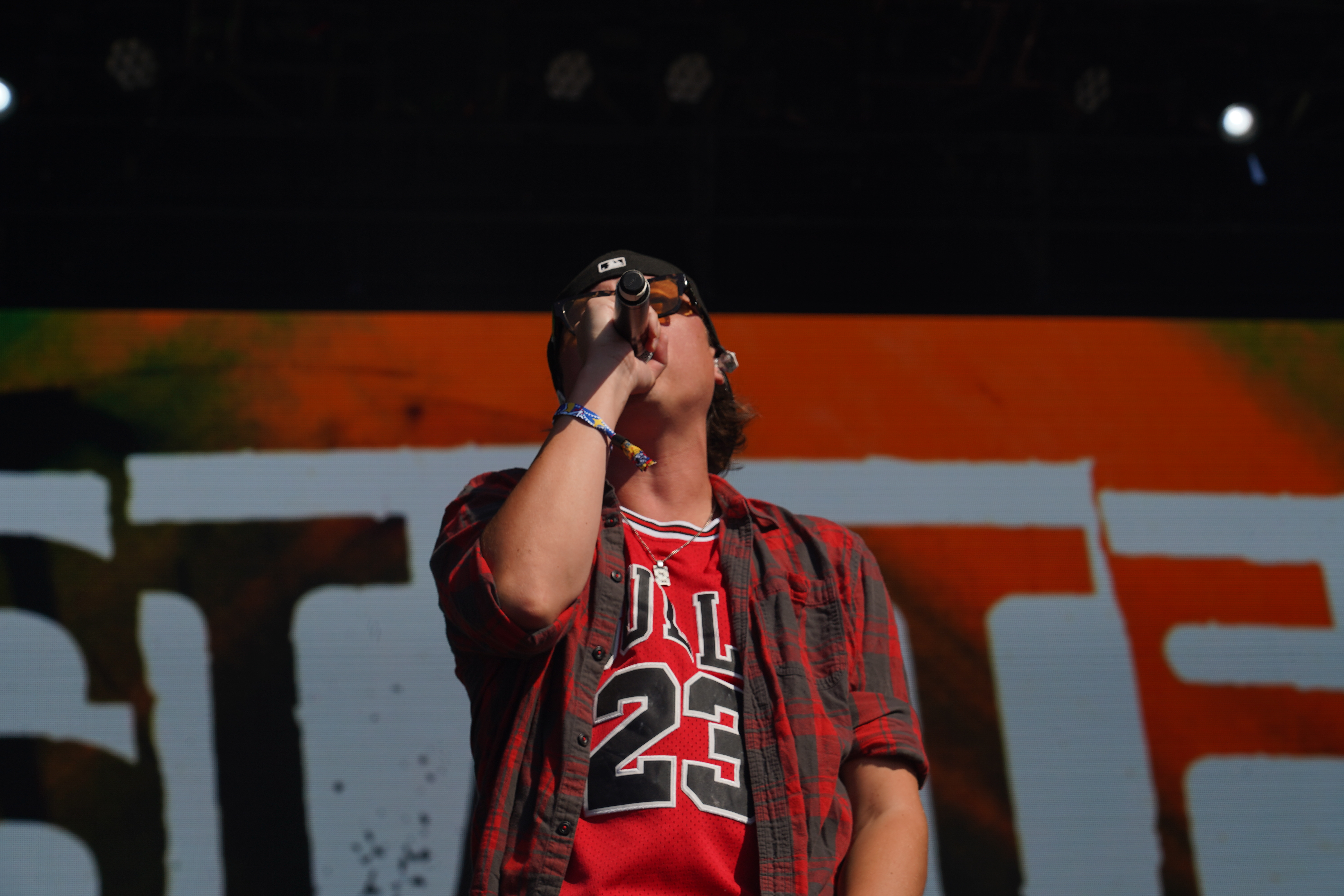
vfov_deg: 13.0
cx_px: 672
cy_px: 448
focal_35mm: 105
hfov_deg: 19.5
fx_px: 3920
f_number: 8
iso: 100
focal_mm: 105
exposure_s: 1/640
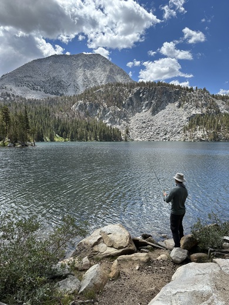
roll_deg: -1.1
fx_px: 212
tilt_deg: -3.0
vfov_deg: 71.6
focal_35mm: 24
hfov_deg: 56.8
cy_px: 152
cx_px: 114
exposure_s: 1/3058
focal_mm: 6.86
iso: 80
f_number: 1.78
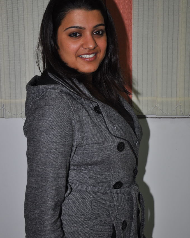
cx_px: 95
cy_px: 121
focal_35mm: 68
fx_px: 478
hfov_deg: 22.5
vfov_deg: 27.9
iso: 400
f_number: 5
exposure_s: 1/100
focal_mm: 40
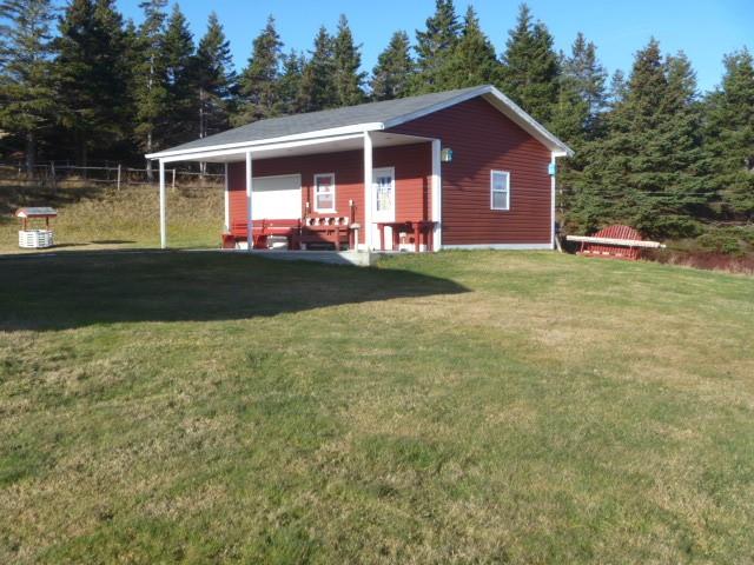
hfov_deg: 52.6
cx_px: 377
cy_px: 282
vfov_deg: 40.7
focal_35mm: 35
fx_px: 762
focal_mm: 6.3
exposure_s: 1/250
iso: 80
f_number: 4.5
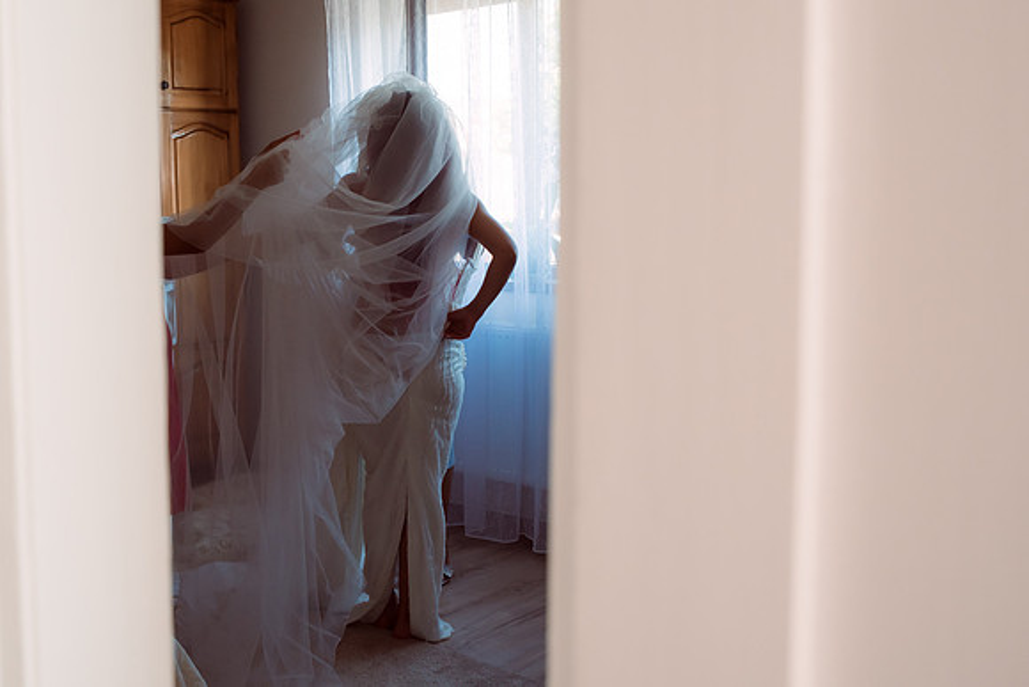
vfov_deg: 32.0
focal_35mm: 42
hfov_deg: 46.3
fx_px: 1197
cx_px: 414
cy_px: 310
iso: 800
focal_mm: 35
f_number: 6.3
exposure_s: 1/160
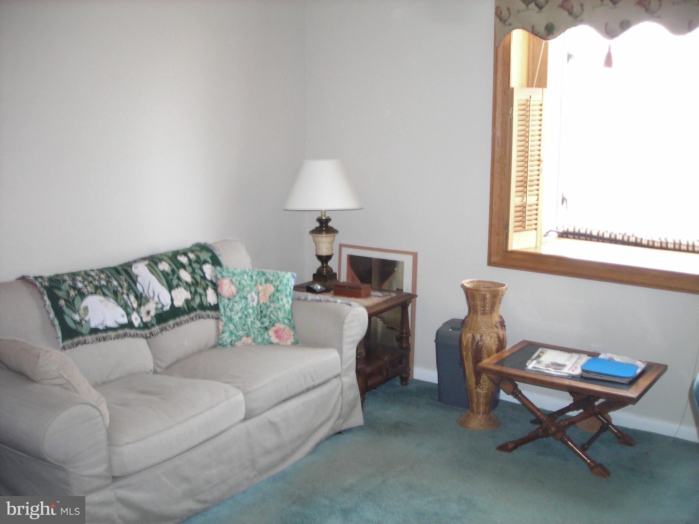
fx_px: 767
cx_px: 350
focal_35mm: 38
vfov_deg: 37.7
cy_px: 262
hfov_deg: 49.0
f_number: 3.2
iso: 200
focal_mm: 6.3
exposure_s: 1/21.2
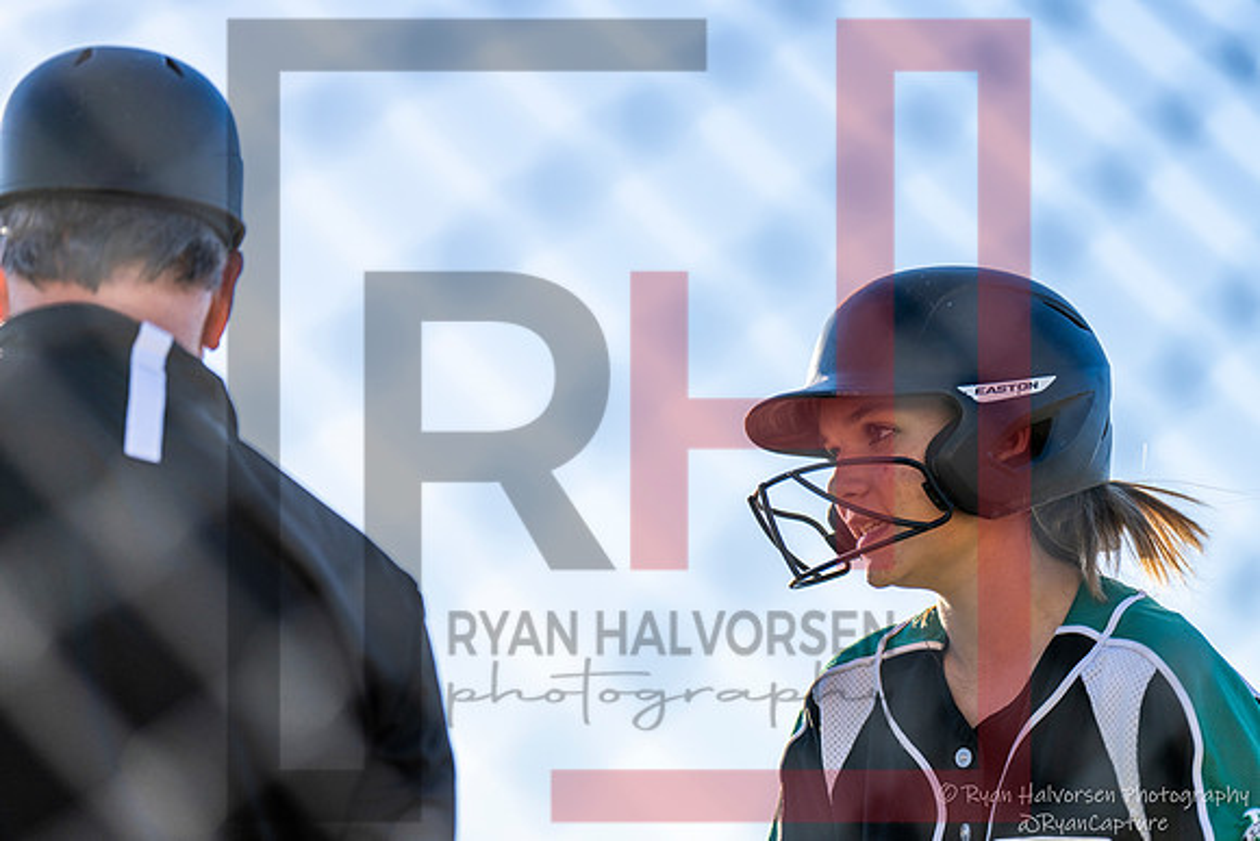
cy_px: 420
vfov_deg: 11.4
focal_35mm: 120
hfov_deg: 17.1
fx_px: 4201
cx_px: 630
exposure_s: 1/2500
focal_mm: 120
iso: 100
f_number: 2.8
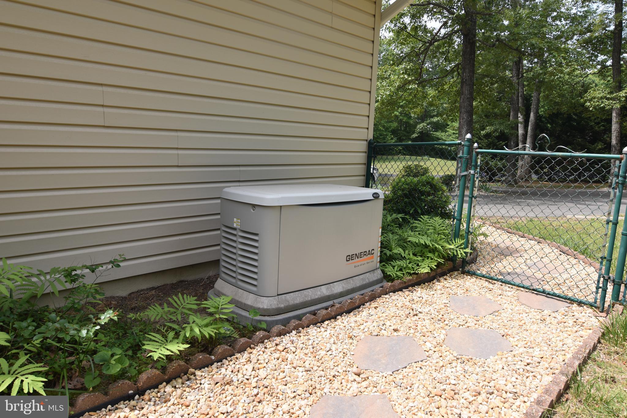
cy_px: 209
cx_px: 314
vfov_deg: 56.1
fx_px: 392
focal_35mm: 22
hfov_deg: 77.3
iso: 100
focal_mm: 15
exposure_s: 1/160
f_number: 6.3
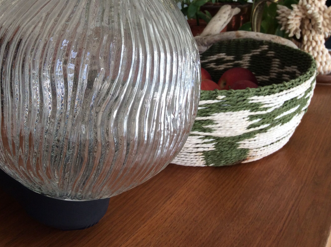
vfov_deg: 36.6
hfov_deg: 47.7
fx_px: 372
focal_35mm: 39
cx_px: 133
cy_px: 100
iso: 40
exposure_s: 1/100
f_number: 2.4
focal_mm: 3.3
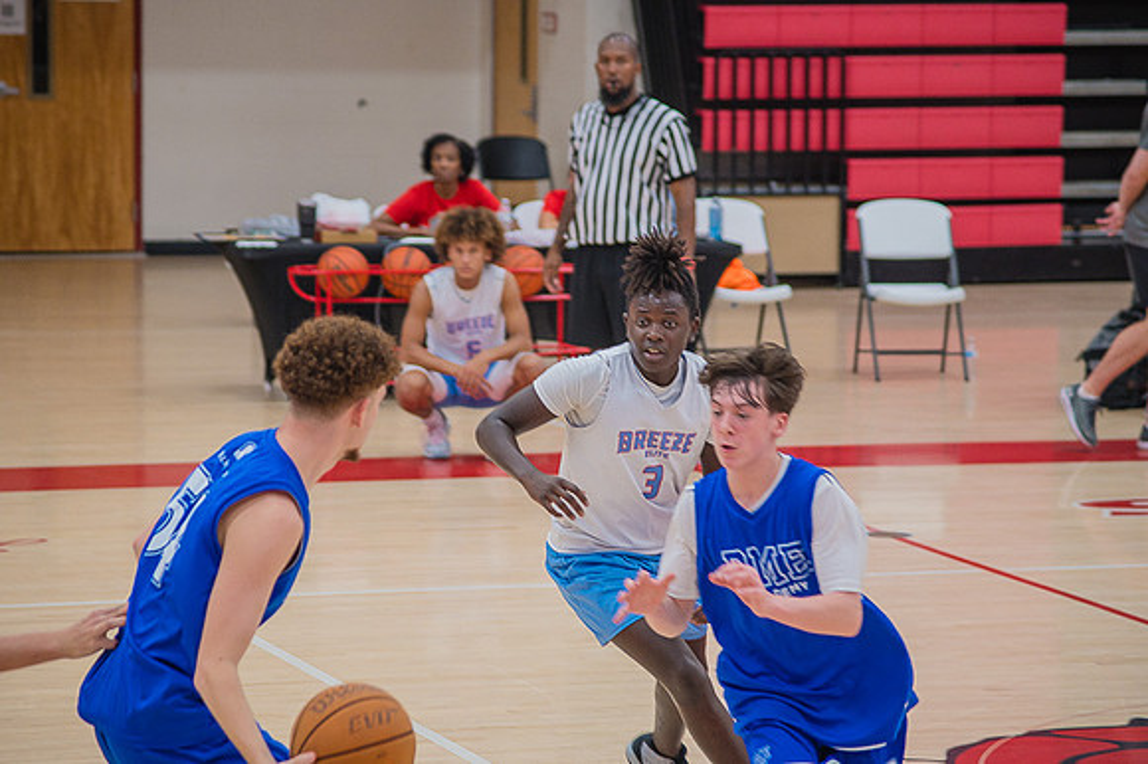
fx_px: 5258
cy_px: 382
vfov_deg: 8.3
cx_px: 574
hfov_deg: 12.5
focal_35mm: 165
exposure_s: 1/250
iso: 1000
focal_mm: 165
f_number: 5.3
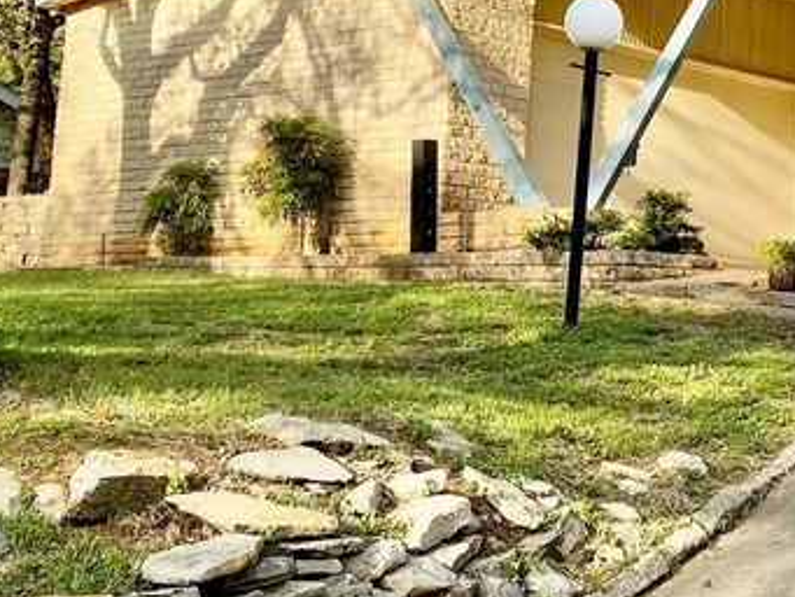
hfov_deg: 23.7
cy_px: 84
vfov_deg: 18.7
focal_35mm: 78
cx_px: 842
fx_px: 1792
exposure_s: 1/919
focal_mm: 4.25
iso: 32
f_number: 1.8
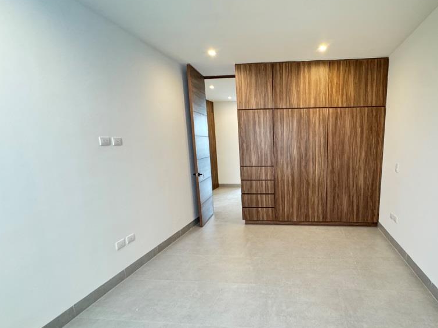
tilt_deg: -11.8
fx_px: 240
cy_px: 187
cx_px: 284
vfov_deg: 68.3
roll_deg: +1.2
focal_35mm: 19
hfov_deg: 82.4
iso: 640
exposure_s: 1/60
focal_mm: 2.22
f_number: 2.2
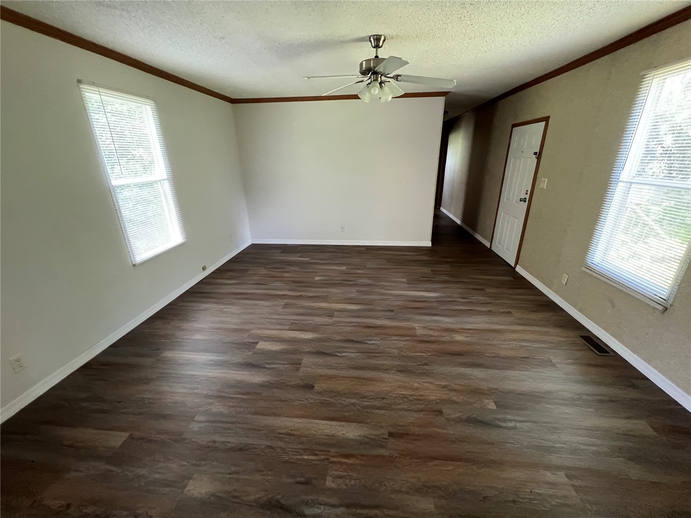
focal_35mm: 13
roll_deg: +0.8
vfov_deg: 89.9
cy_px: 259
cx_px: 346
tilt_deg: -20.8
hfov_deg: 106.2
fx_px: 260
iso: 500
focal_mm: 1.57
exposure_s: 1/60
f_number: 1.8
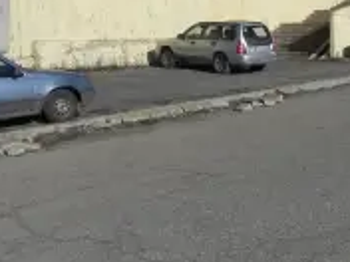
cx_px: 268
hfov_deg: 32.0
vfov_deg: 24.0
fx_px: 597
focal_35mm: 59
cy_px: 18
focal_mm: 4.6
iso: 160
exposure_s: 1/865
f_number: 8
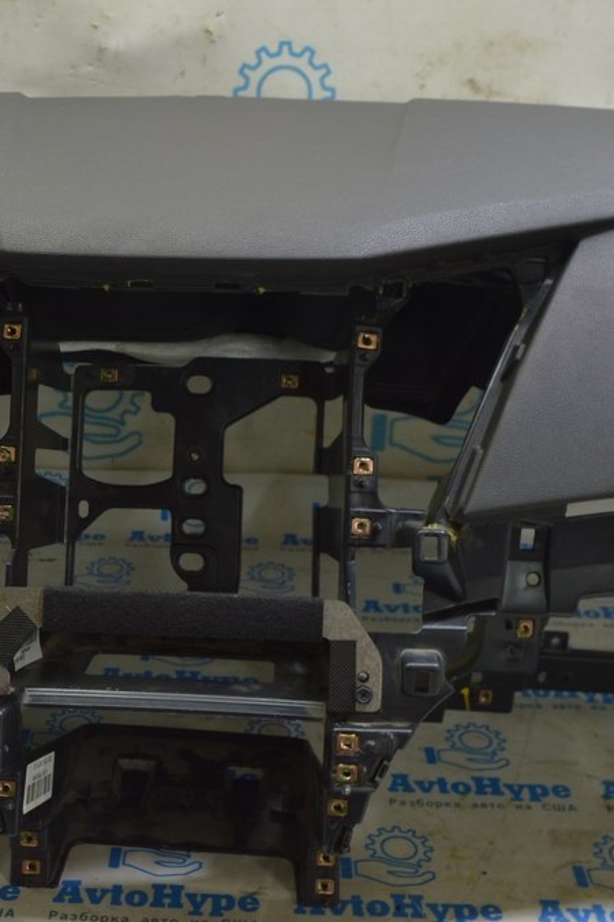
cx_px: 154
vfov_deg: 39.6
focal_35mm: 50
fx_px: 1279
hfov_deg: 26.6
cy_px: 460
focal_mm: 22
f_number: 5.6
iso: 400
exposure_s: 1/20
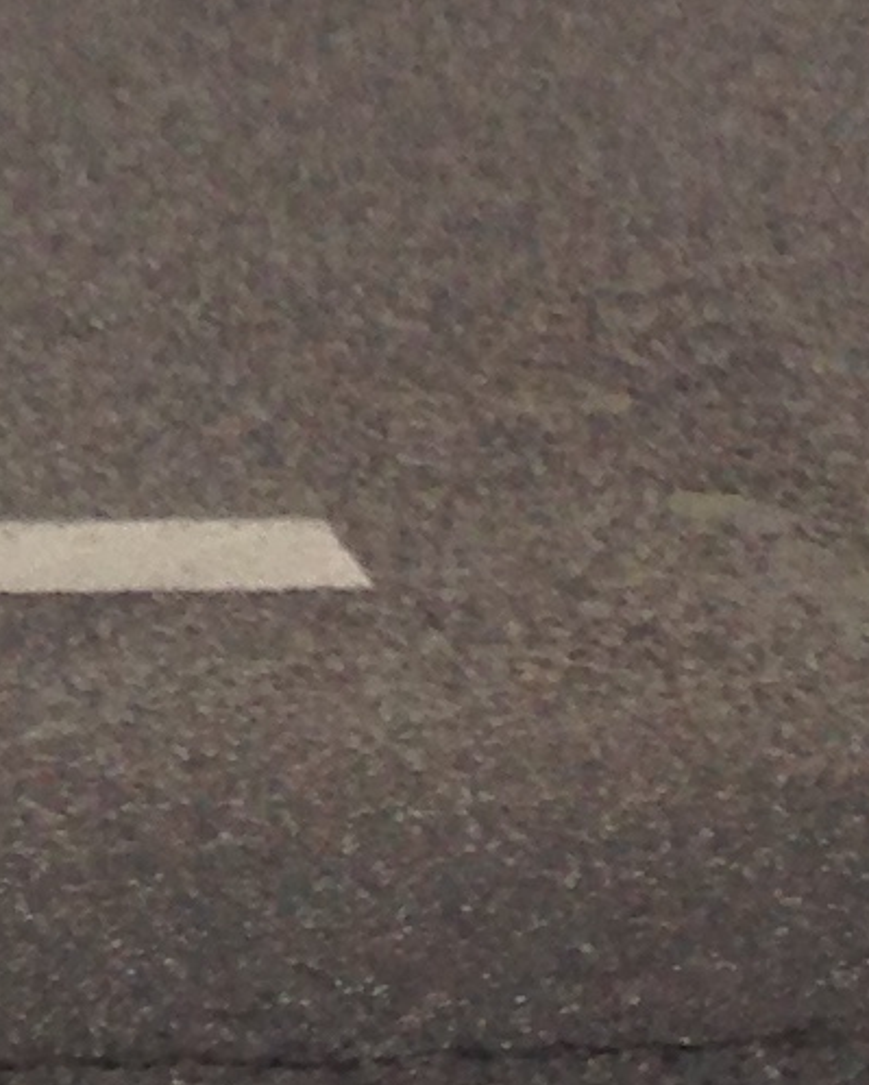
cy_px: -1429
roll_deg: -2.2
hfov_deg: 7.1
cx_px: -706
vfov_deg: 8.4
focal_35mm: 211
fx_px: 6777
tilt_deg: -0.6
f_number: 2.4
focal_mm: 4.12
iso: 50
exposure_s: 1/154
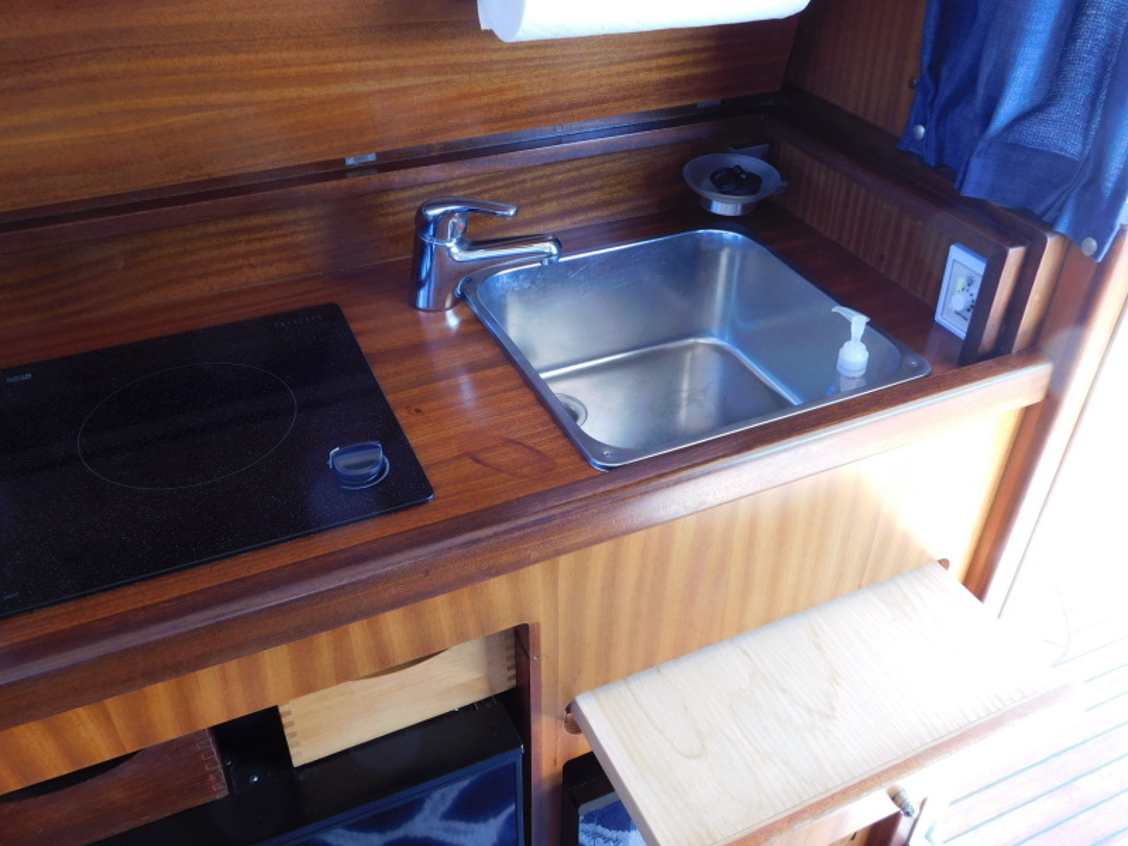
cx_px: 564
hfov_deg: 60.0
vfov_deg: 46.8
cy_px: 423
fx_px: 978
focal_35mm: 30
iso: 140
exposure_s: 1/30
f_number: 3.2
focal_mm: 5.3
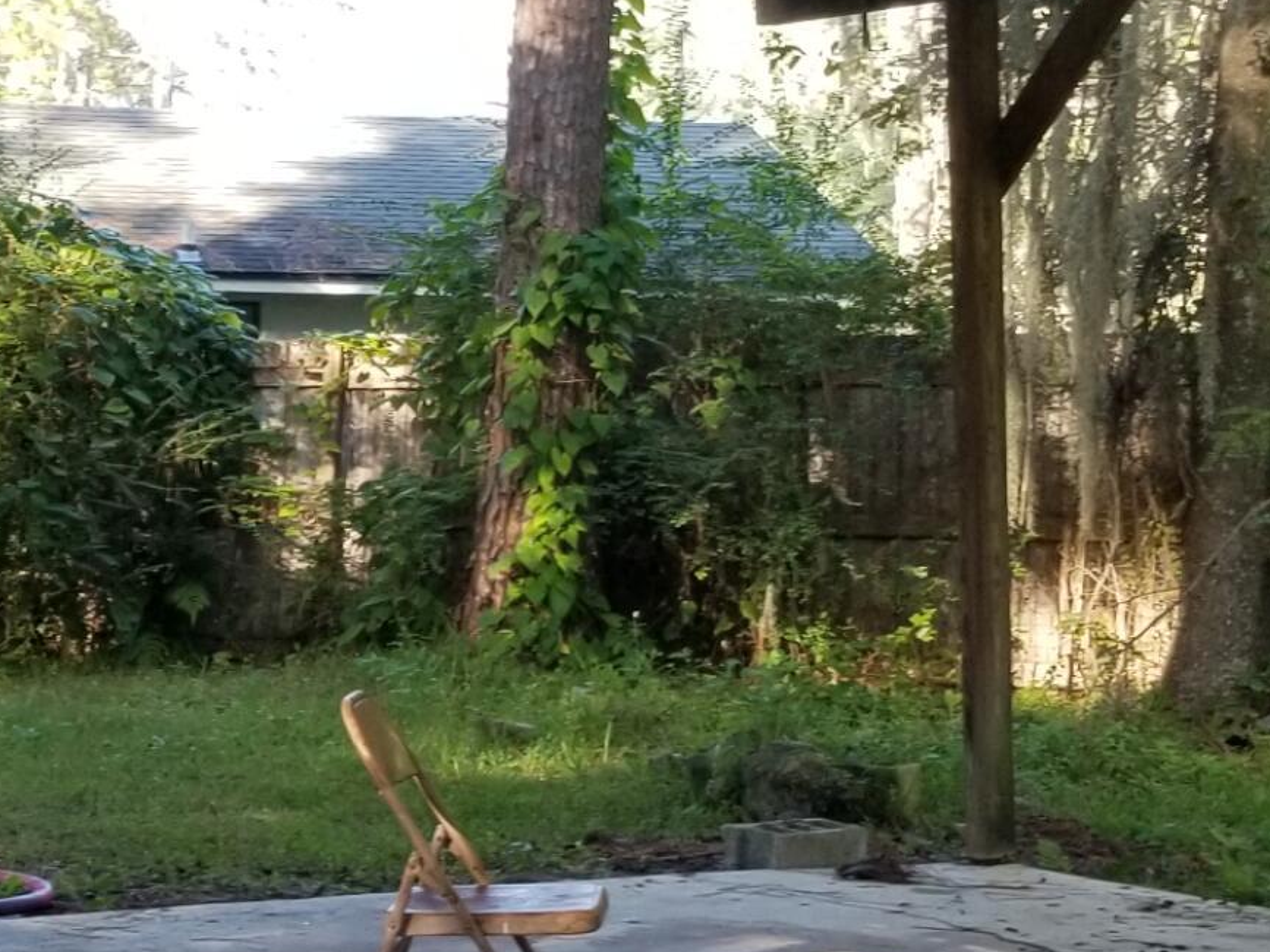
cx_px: 312
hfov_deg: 21.6
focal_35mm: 90
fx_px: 3301
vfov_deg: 16.4
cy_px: 600
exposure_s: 1/137
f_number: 1.7
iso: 50
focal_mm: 4.25
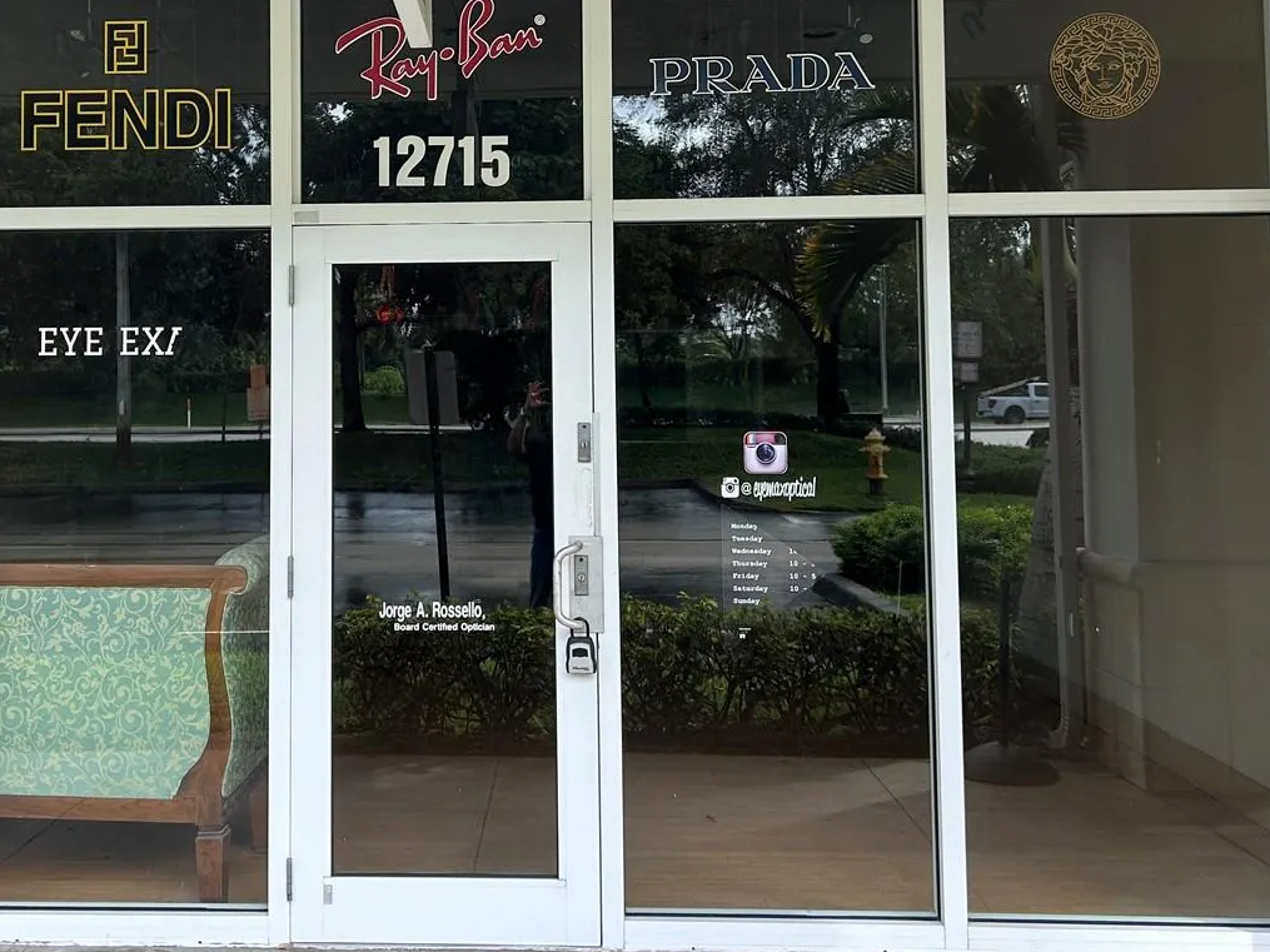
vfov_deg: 34.7
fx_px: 1504
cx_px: 465
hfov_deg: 45.3
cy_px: 294
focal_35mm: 41
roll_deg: +0.7
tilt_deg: +3.1
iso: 50
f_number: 1.5
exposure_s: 1/552
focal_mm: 5.7
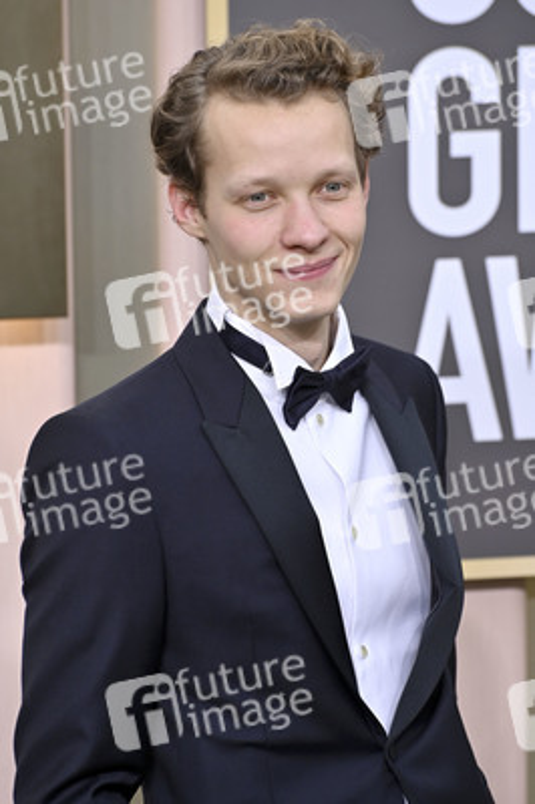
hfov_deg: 6.5
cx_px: 268
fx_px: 4689
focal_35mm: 210
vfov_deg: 9.8
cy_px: 402
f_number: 8
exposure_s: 1/640
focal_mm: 210
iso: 800
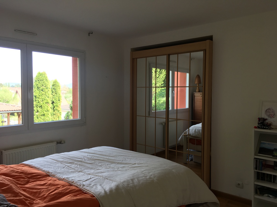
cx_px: 138
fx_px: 232
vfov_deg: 48.2
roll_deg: -0.1
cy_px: 104
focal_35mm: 29
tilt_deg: -1.7
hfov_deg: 61.7
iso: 32
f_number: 2.2
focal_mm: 4.15
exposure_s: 1/100
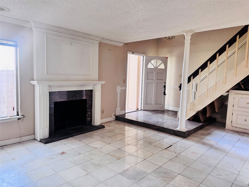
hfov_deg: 71.6
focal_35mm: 24
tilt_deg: -6.0
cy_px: 94
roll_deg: -2.4
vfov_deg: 56.8
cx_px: 124
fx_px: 173
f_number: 1.78
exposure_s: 1/78
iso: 200
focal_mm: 6.76
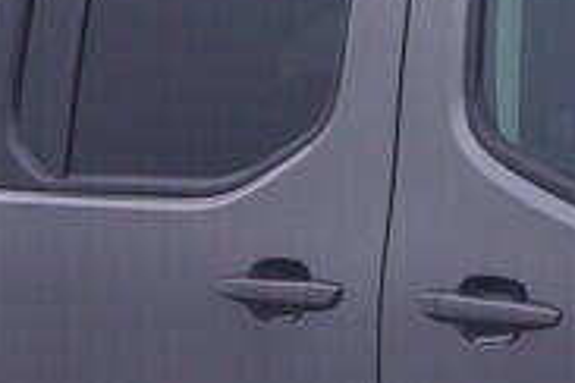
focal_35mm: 177
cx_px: 735
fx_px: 2826
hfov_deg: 11.3
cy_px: 333
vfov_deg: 7.7
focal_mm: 15
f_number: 5
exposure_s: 1/80
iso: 200
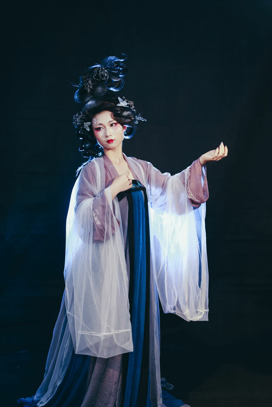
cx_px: 136
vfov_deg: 40.3
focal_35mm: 49
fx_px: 555
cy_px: 204
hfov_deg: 27.5
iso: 320
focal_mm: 50
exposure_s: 1/100
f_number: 2
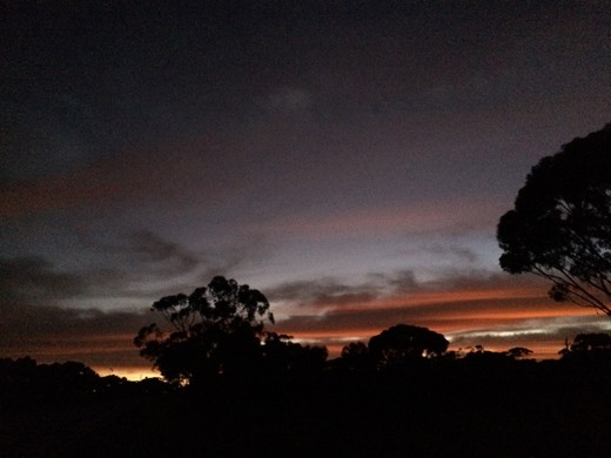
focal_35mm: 29
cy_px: 229
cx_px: 306
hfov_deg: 61.7
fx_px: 512
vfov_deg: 48.2
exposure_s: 1/15
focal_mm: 4.15
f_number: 2.2
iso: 2000
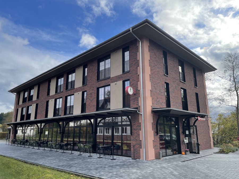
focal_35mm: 26
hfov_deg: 67.3
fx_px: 180
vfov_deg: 53.1
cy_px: 90
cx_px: 120
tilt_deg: +12.9
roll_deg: +0.6
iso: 32
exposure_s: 1/1916
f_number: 1.6
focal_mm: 4.2
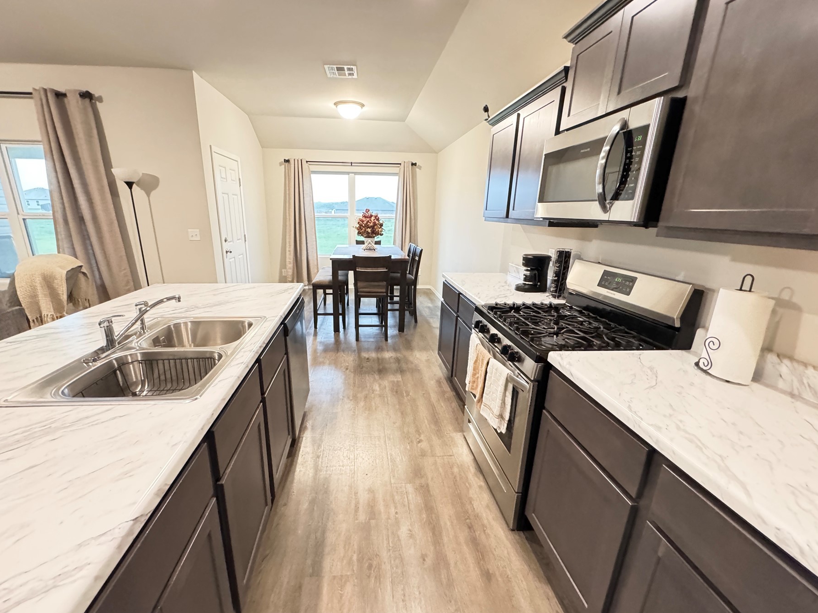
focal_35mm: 15
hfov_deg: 98.1
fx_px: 354
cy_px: 313
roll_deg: -1.0
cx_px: 384
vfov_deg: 81.7
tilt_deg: -17.4
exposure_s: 1/60
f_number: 2.2
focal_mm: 2.22
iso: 1250
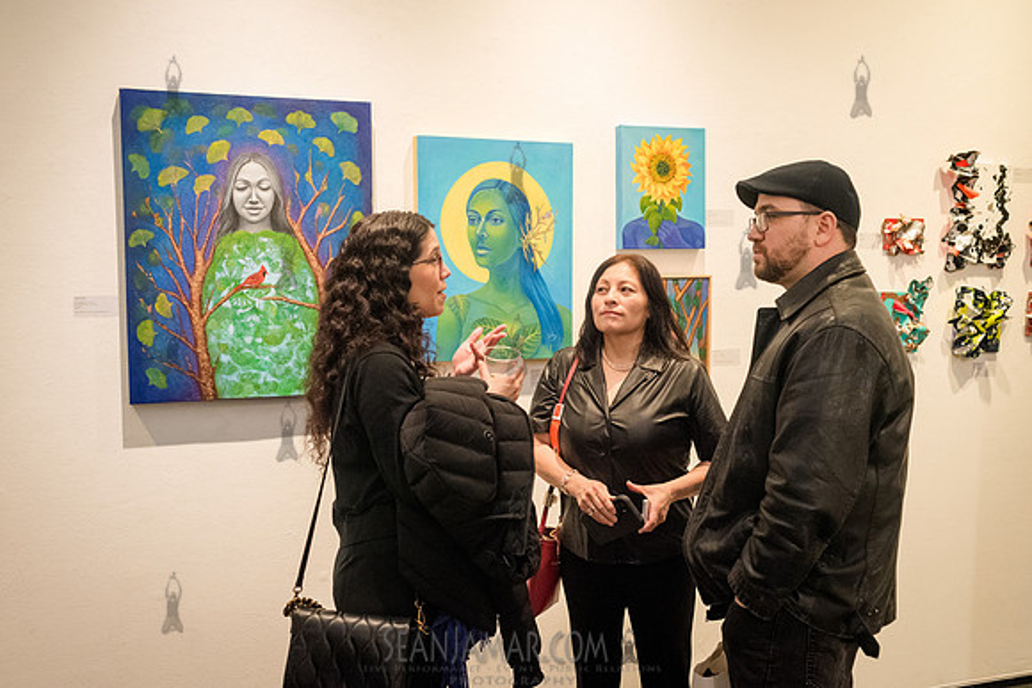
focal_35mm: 36
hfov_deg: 53.4
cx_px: 516
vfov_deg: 37.1
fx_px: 1025
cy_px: 344
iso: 5000
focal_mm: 35
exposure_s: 1/400
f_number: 4
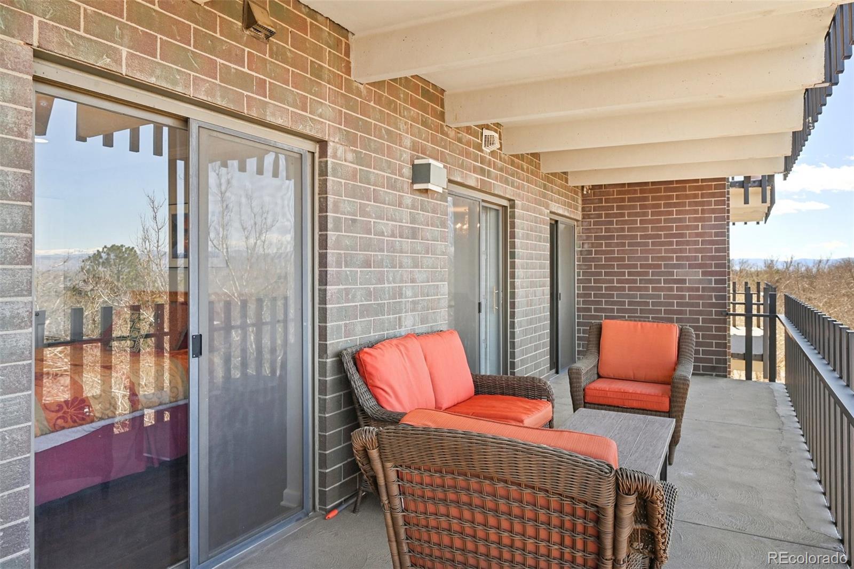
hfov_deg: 74.9
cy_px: 284
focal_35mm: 24
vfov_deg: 54.1
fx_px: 557
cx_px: 427
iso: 400
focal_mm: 23.5
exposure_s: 1/80
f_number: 10
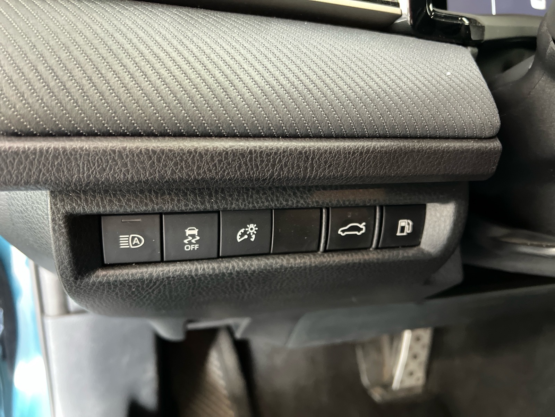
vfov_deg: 53.1
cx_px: 278
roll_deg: -4.2
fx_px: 417
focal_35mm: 26
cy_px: 208
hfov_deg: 67.3
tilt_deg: -23.2
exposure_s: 1/15
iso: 1600
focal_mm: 5.7
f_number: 1.5
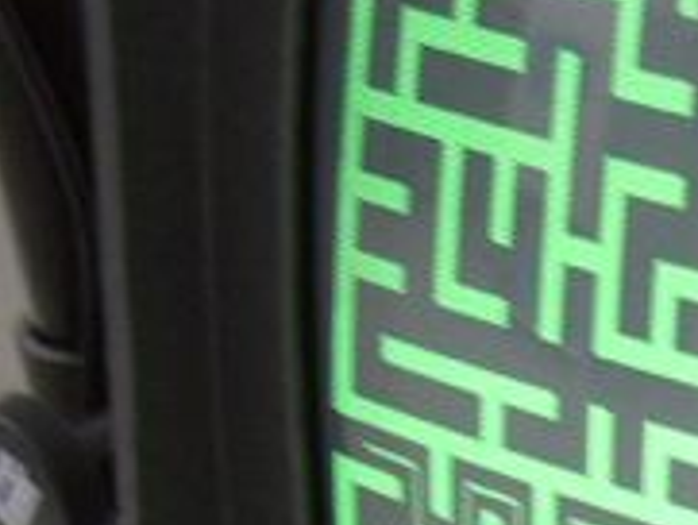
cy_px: 1092
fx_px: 3188
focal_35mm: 158
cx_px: 1103
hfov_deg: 11.8
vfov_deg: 8.8
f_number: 2.8
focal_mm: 4.6
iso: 100
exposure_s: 1/13
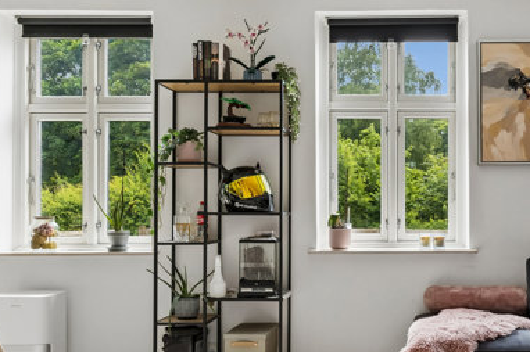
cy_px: 214
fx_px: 670
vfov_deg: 29.4
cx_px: 412
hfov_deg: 41.6
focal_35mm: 46
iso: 200
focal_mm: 14.5
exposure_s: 1/30
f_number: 8
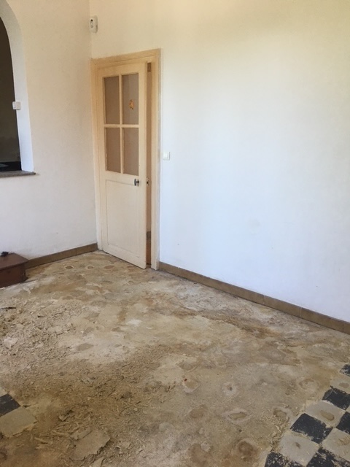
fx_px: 391
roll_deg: +0.4
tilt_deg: -16.3
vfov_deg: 61.7
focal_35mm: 29
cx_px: 175
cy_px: 234
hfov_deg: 48.2
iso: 50
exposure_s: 1/33
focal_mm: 4.15
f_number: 2.2
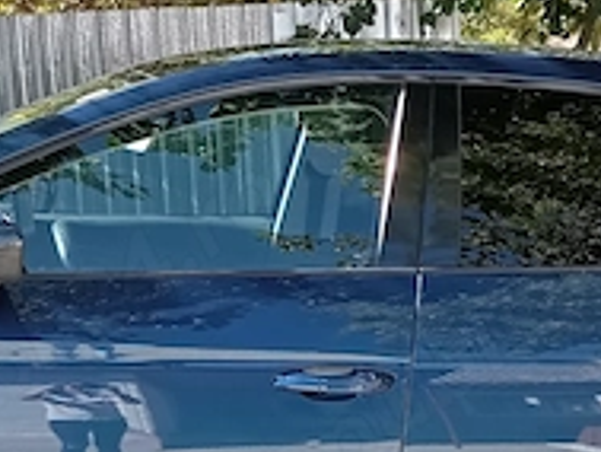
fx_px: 1546
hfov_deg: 22.0
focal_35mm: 89
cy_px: 360
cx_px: 296
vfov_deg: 16.5
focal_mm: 4.27
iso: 103
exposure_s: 1/123
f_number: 1.8
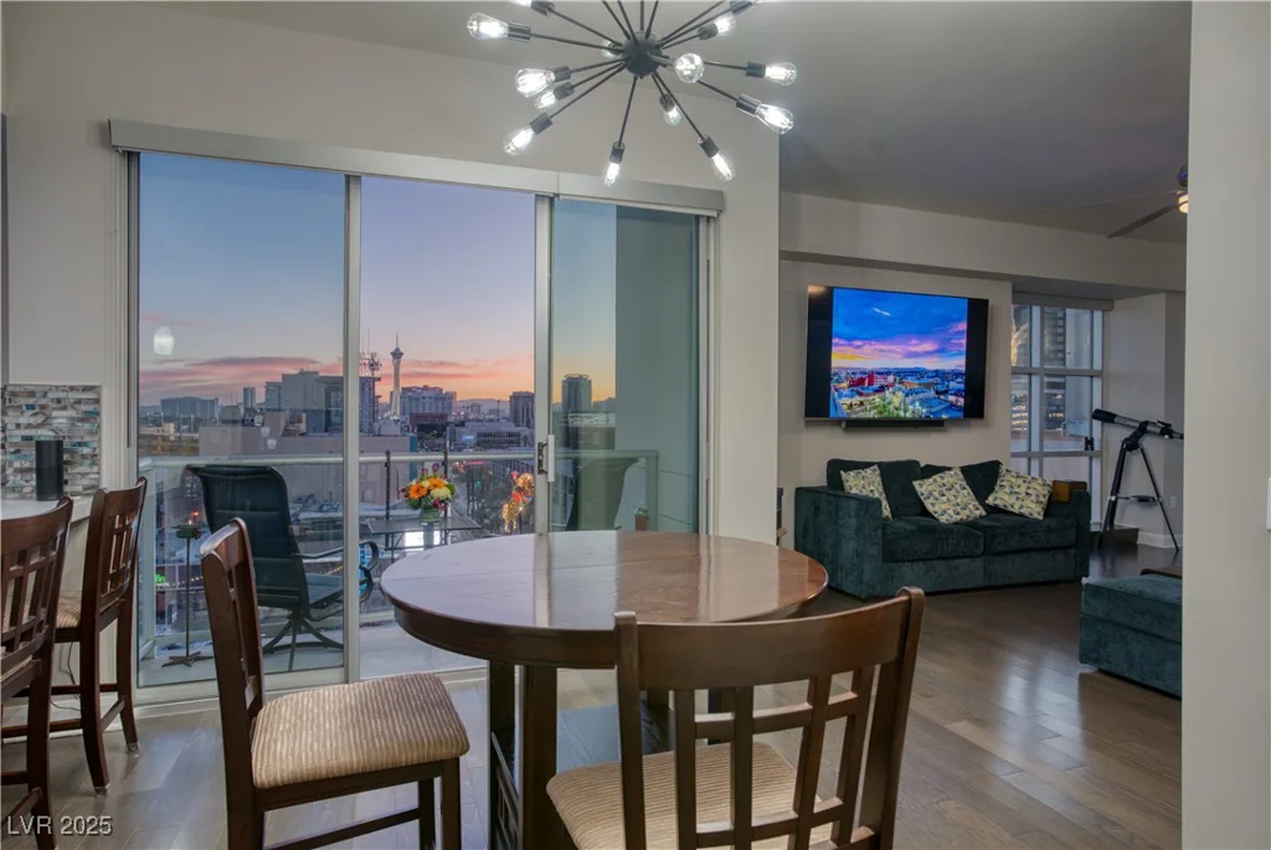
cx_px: 636
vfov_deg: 62.1
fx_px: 707
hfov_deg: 83.9
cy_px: 425
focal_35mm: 20
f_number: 7.1
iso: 400
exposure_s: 1/5
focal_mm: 20
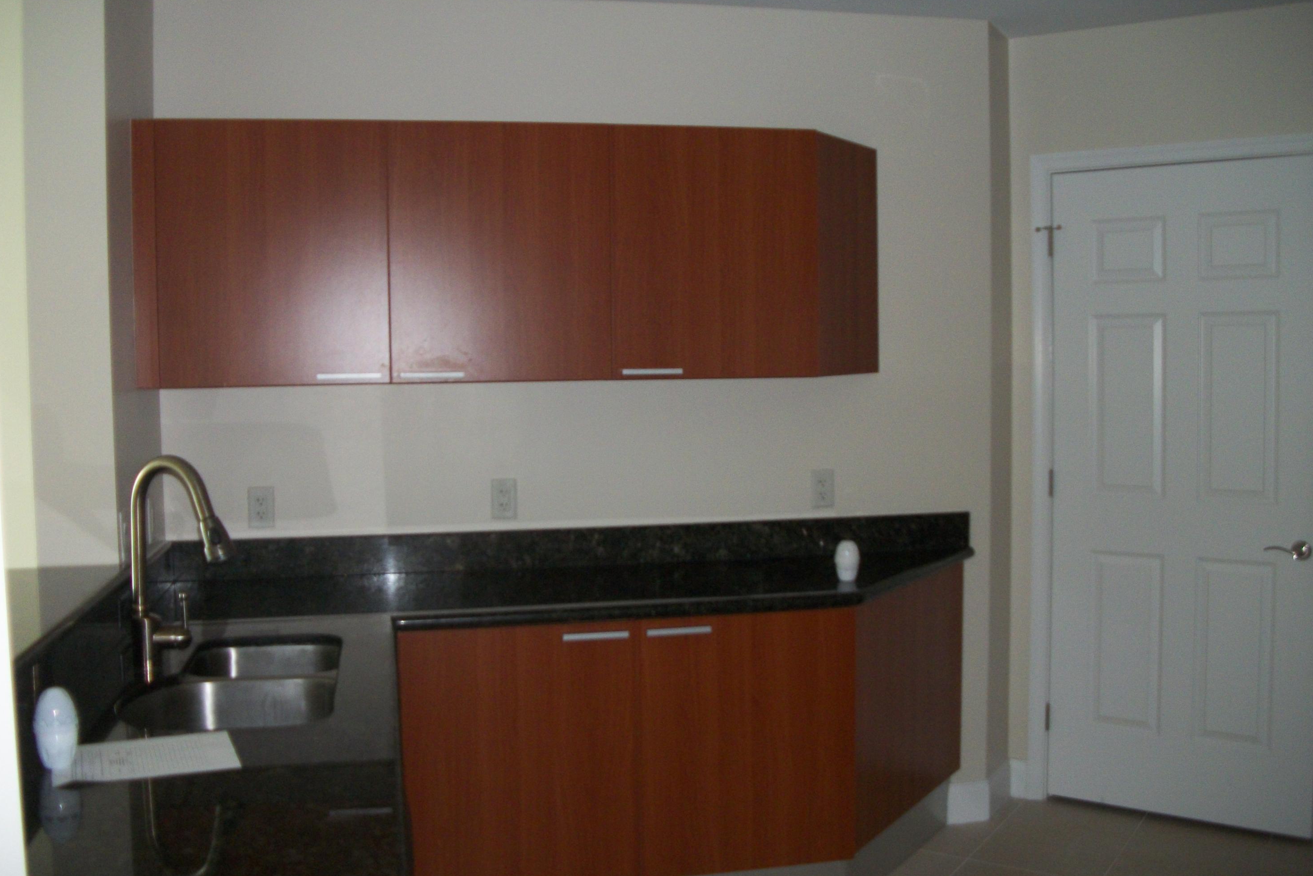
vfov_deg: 38.9
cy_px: 469
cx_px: 647
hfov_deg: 55.8
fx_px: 1240
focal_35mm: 34
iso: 160
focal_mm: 5.7
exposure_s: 1/60
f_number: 2.9
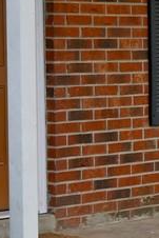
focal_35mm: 207
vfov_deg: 9.9
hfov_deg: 6.4
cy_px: 103
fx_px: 1369
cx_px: 340
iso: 320
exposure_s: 1/60
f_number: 4.2
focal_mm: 22
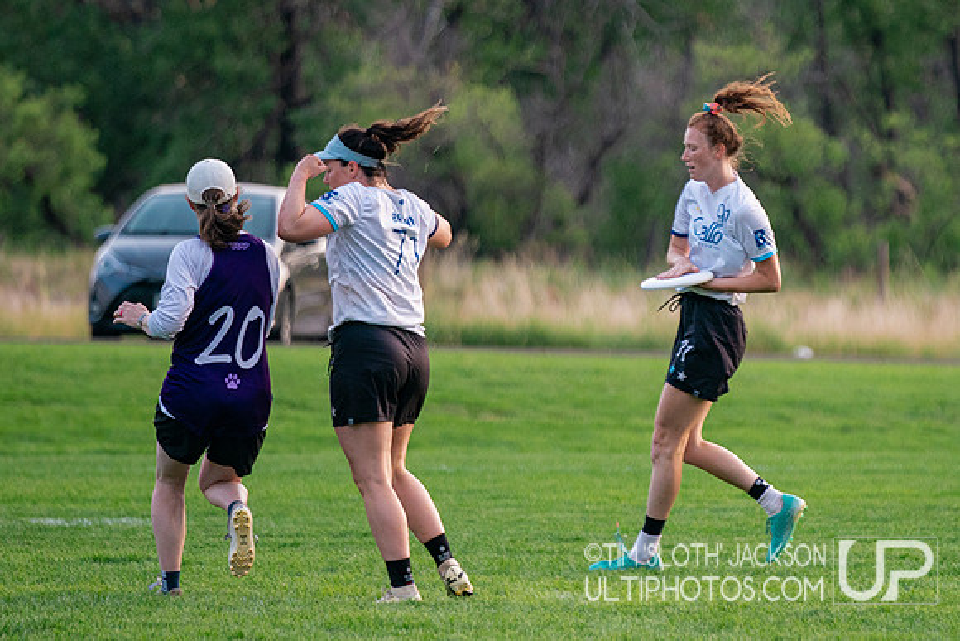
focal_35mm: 358
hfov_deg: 5.7
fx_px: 9559
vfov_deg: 3.8
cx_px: 763
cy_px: 337
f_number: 2.8
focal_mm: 200
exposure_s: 1/2000
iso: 640
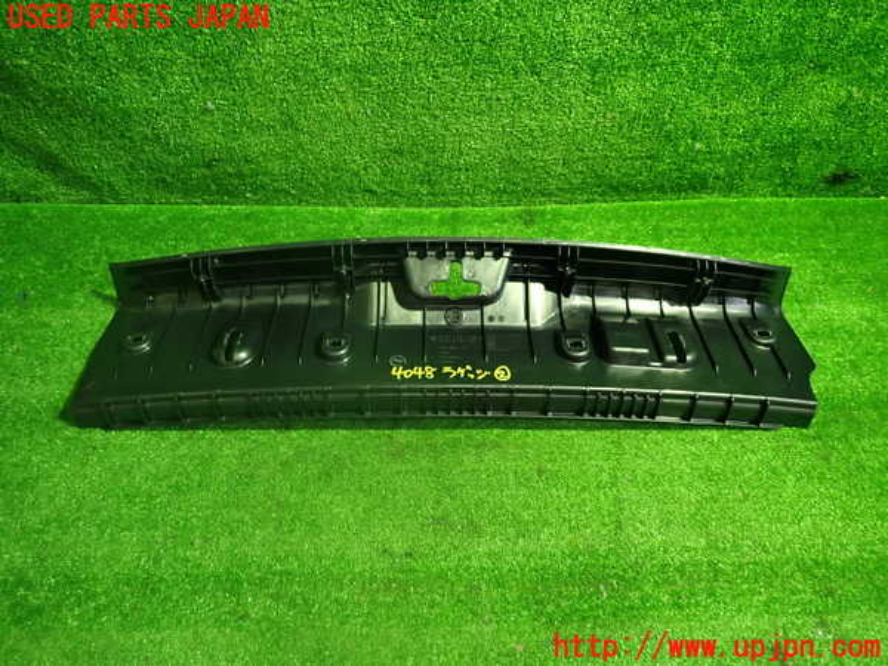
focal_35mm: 25
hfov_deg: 69.4
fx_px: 641
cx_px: 444
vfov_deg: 54.9
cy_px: 333
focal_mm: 4.5
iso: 400
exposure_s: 1/30
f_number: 2
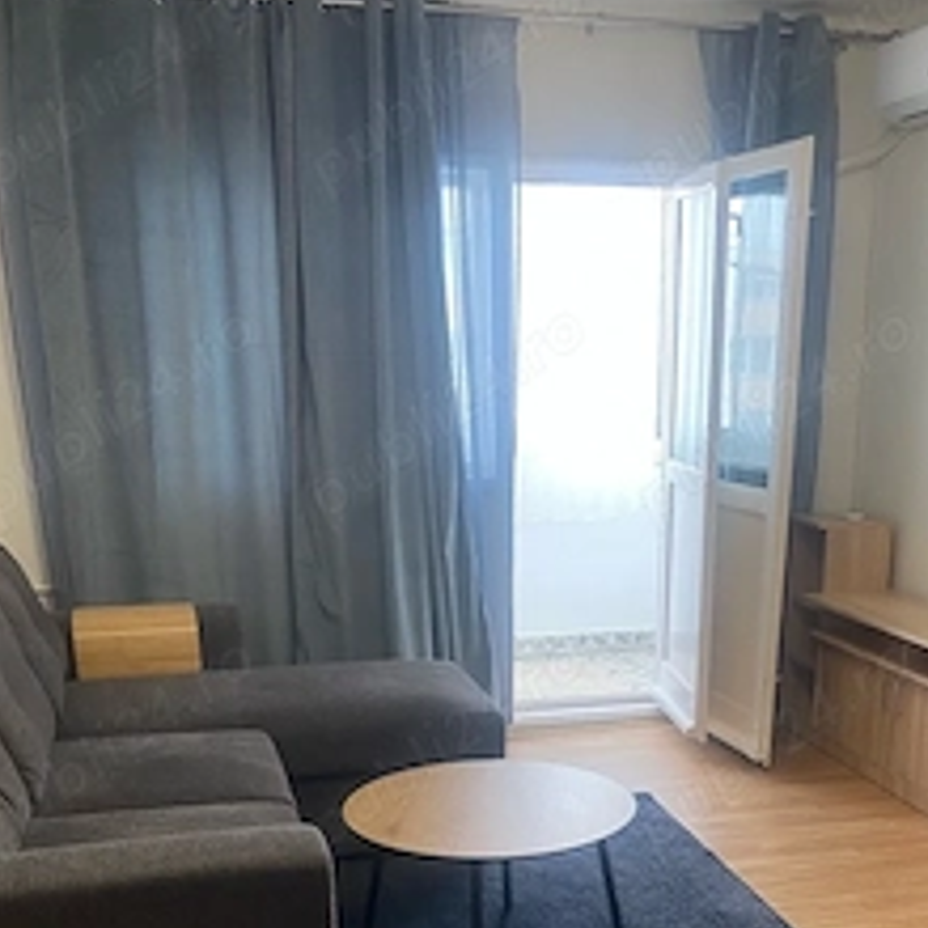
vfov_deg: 37.9
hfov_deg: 39.9
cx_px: 530
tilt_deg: -18.4
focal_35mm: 42
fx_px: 1274
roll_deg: +0.6
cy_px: 797
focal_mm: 4.25
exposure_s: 1/50
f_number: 1.8
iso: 80
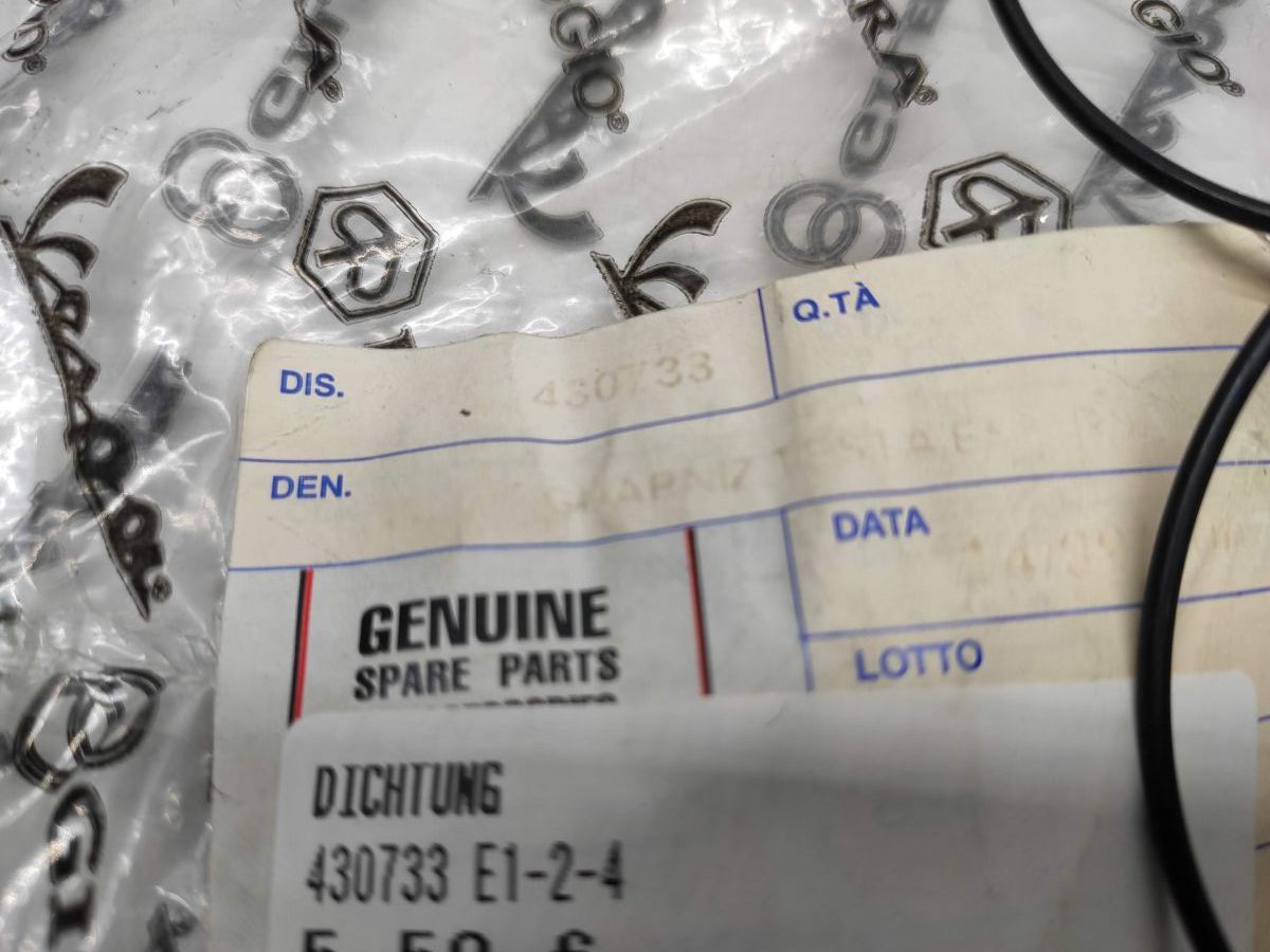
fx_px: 954
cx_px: 635
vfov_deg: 53.1
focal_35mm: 26
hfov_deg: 67.3
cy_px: 476
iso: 152
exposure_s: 1/100
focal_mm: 4.77
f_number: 1.75
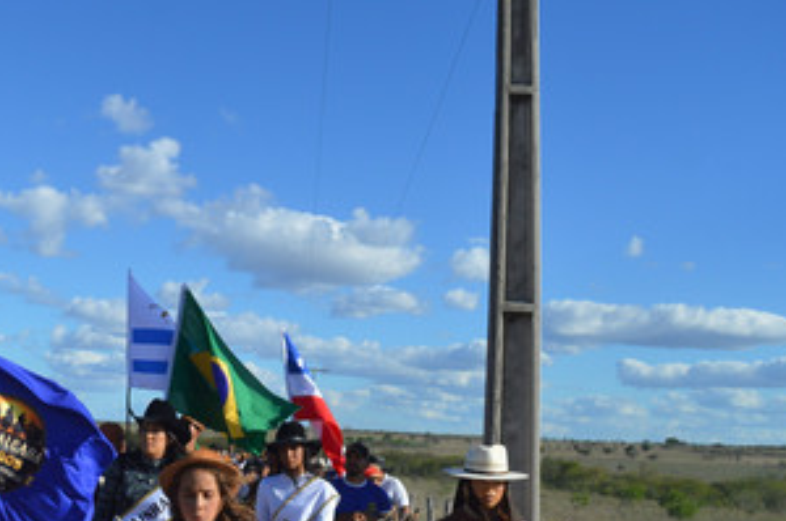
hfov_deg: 38.5
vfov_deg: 26.5
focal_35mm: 50
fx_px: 1090
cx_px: 181
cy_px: 403
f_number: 7.1
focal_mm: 20
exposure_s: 1/2000
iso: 400
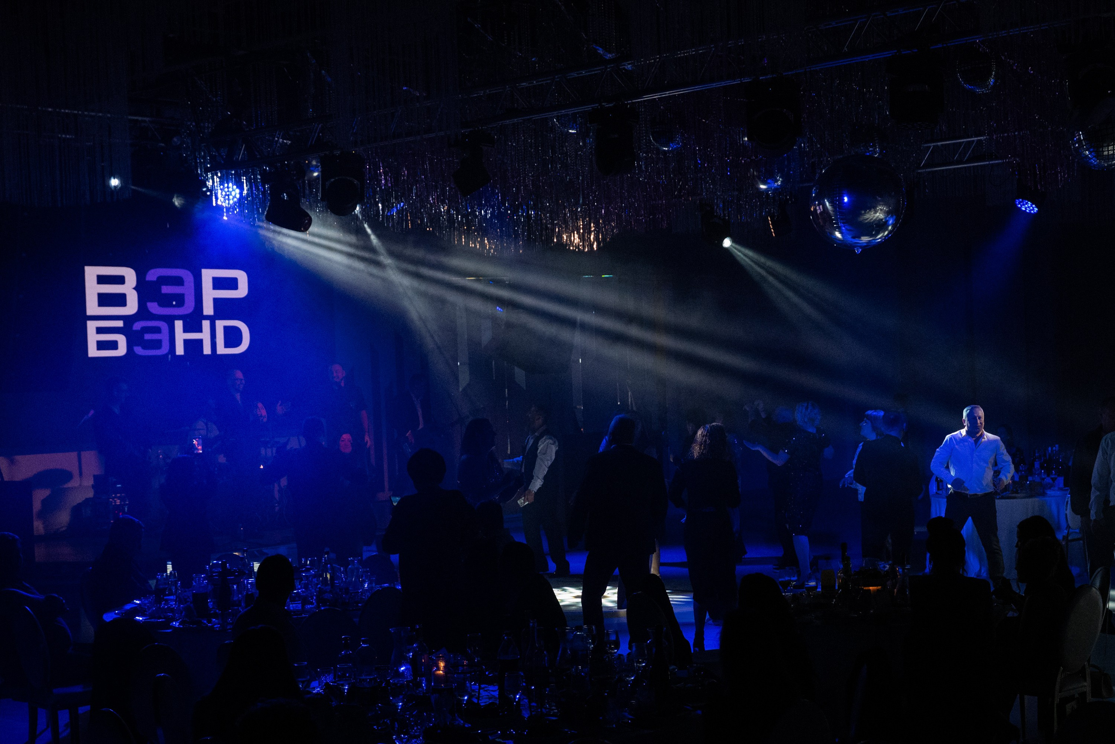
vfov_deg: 24.3
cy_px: 434
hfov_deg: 35.9
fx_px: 1722
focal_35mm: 56
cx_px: 558
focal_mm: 44
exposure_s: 1/1250
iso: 10000
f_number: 4.5
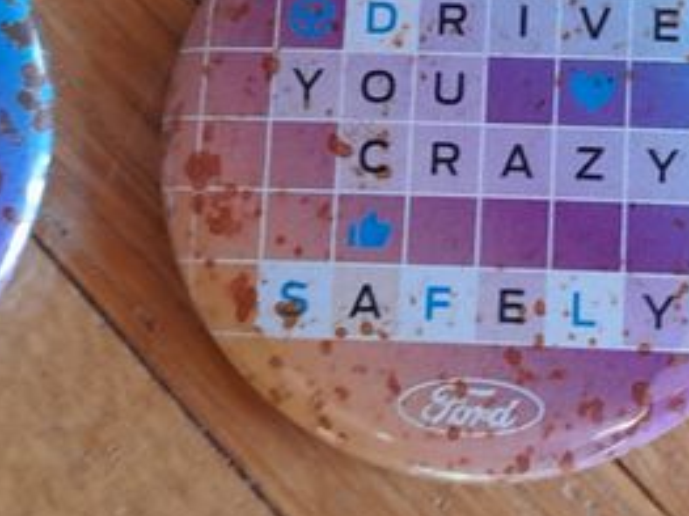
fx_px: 1890
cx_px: 513
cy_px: 131
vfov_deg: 15.5
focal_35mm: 95
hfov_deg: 20.5
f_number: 2
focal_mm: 4.6
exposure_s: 1/50
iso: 100
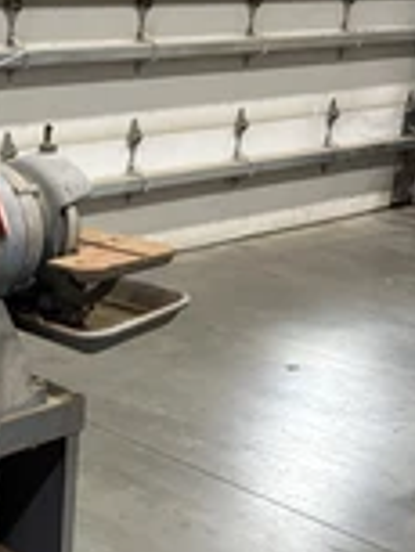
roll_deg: +0.0
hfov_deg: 20.3
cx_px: -76
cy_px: 437
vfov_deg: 28.0
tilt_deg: -21.4
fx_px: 1085
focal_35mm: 68
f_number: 1.6
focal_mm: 5.96
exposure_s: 1/60
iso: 400
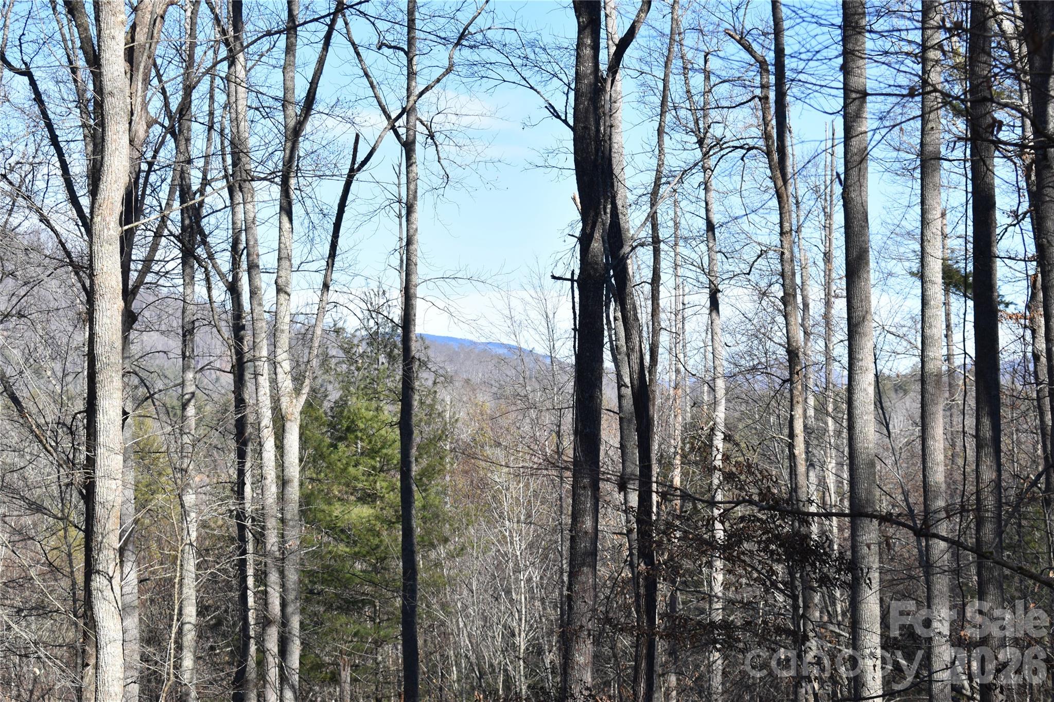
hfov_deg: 24.6
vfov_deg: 16.6
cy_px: 351
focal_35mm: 82
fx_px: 2415
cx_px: 527
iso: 200
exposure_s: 1/400
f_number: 10
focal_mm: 55
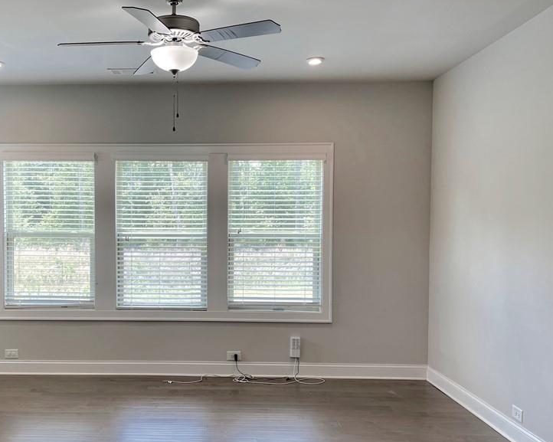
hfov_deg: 49.5
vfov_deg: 41.0
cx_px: 190
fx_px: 589
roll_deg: +0.2
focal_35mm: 36
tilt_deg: -2.4
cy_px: 250
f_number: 1.6
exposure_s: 1/120
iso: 40
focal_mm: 5.1
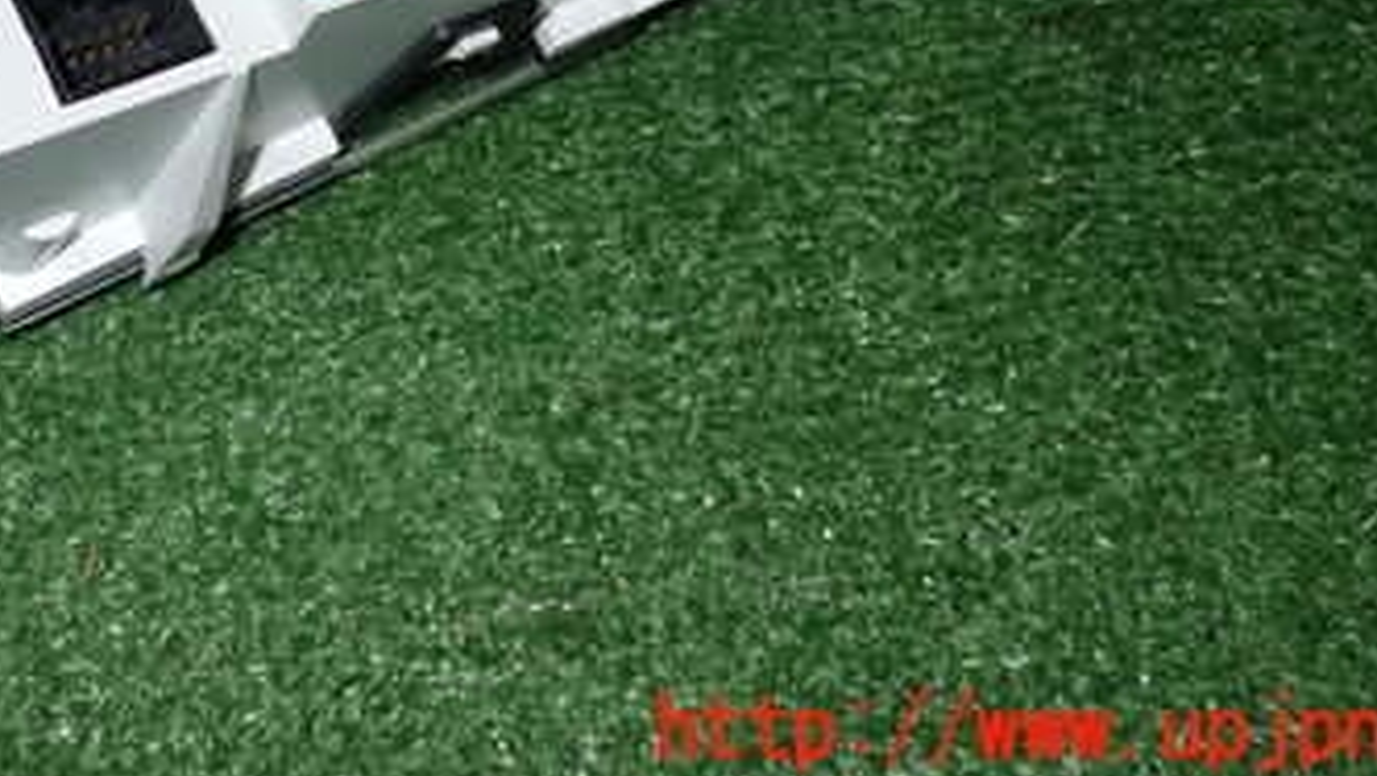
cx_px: 348
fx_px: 2155
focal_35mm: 59
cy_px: -149
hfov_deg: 34.7
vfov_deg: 19.3
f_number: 6.3
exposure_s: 1/30
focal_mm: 5.4
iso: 200
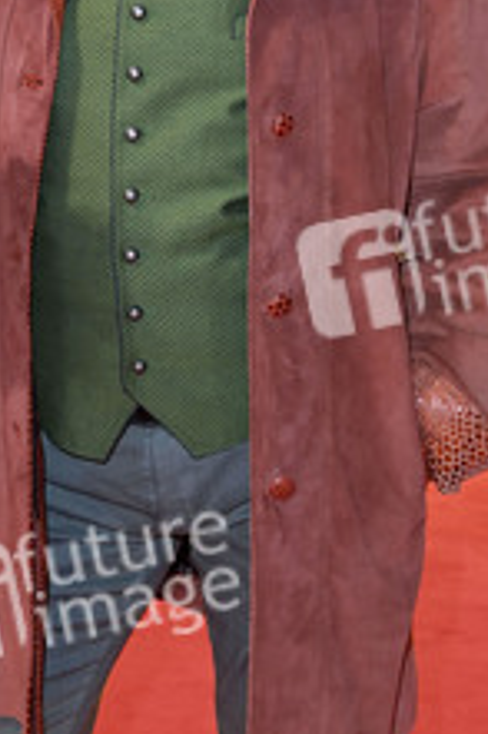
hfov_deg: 11.1
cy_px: 93
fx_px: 2505
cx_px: 166
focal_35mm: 123
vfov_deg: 16.5
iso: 1000
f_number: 5.6
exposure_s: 1/160
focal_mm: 68
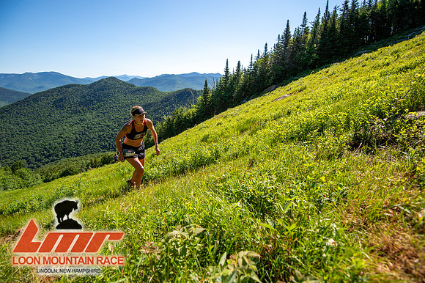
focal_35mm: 16
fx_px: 189
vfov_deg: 73.7
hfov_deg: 96.8
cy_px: 142
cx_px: 212
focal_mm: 16
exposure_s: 1/500
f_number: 5
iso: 100
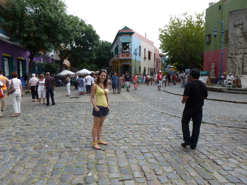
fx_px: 171
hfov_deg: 71.6
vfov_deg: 56.8
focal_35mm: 24
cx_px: 124
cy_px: 92
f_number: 4
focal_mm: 4.3
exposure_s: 1/250
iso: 100
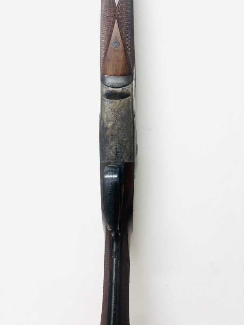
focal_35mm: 26
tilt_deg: -4.0
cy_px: 162
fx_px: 244
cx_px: 122
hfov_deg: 53.1
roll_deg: +0.7
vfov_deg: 67.3
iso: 200
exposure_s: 1/50
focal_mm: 5.96
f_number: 1.6
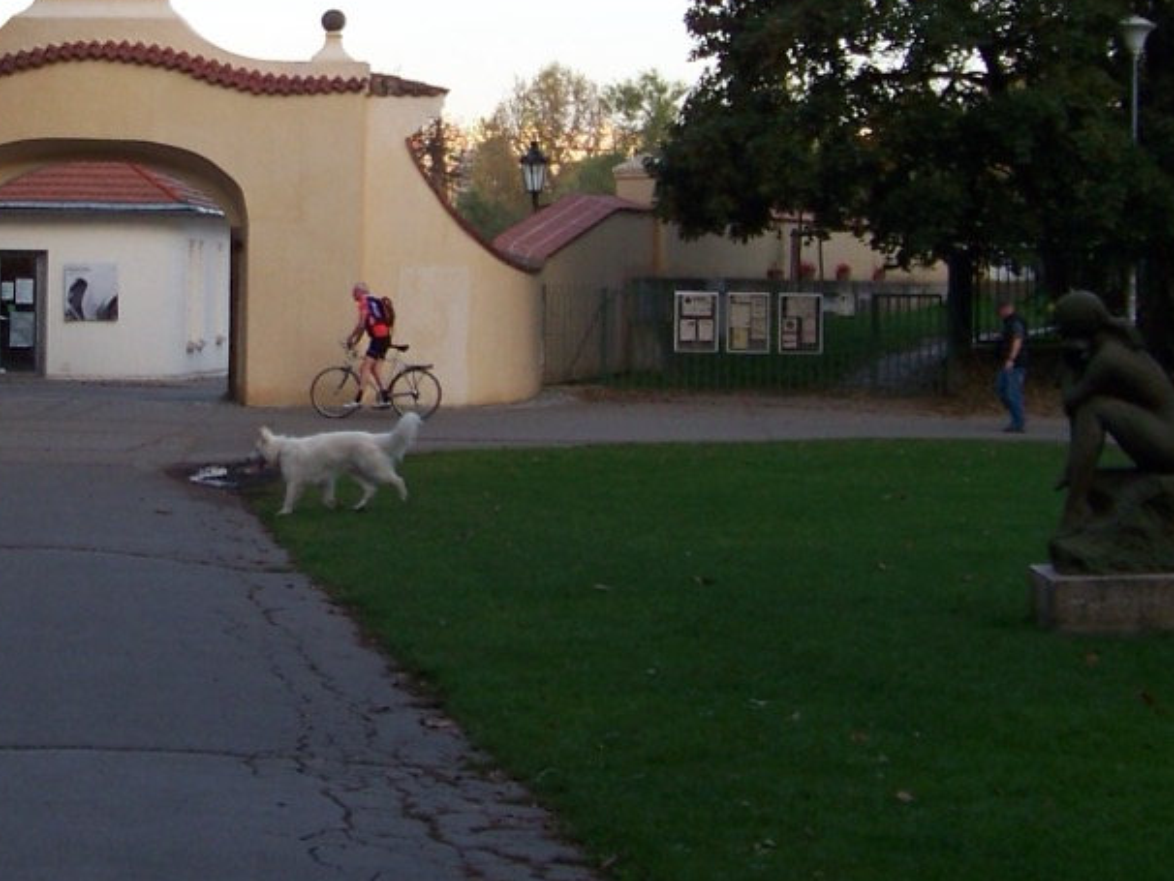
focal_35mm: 95
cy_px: 234
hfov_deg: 20.5
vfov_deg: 15.5
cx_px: 312
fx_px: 3223
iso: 64
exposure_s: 1/160
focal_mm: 5.85
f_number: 2.8
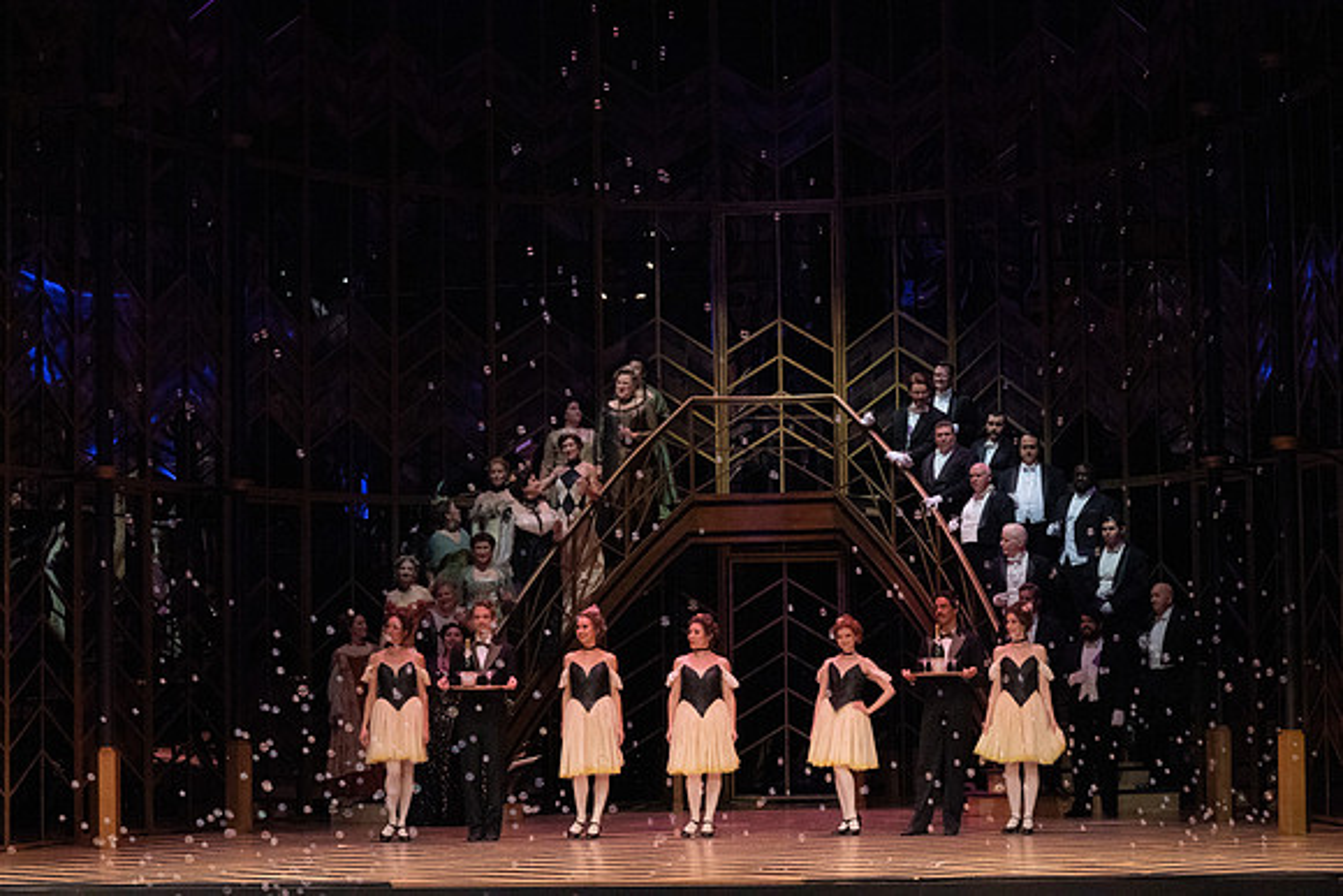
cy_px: 448
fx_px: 3358
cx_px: 672
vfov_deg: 15.2
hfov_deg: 22.6
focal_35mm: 90
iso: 12800
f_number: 16
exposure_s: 1/400
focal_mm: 90
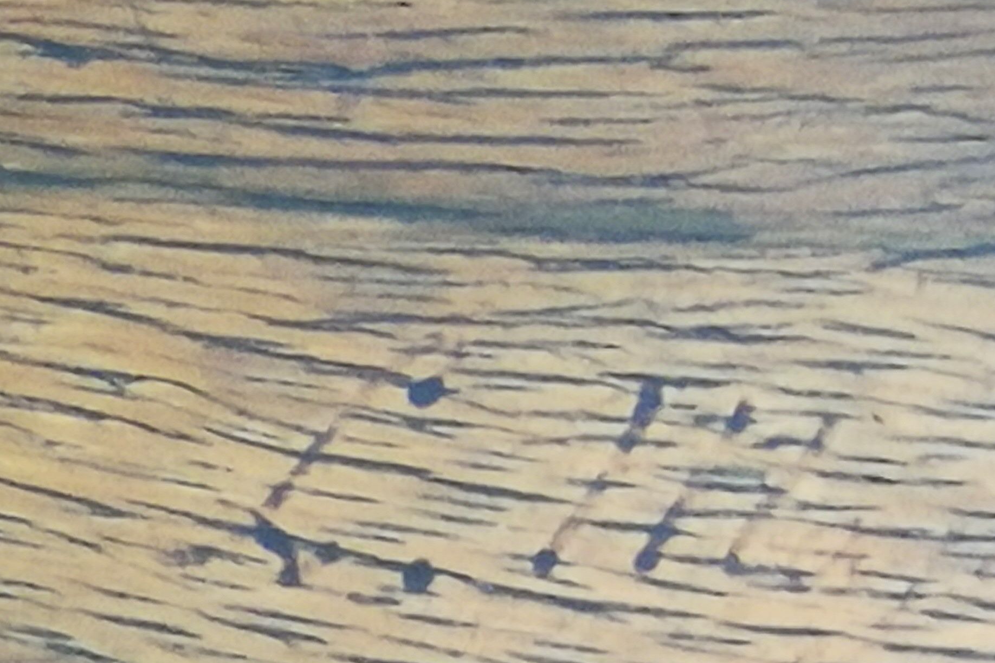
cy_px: 724
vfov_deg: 6.5
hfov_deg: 9.8
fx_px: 5776
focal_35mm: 209
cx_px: 954
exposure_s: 1/20
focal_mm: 3.83
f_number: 2.2
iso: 640
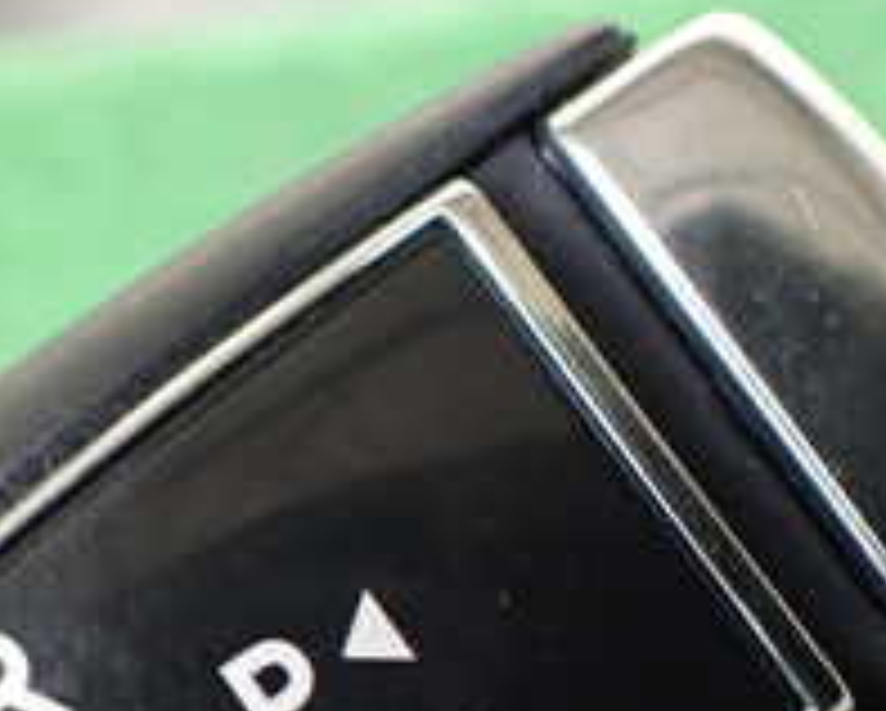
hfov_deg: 20.9
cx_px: 45
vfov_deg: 16.9
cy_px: 738
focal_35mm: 89
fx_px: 2336
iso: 320
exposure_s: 1/125
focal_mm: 5.4
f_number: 2.3
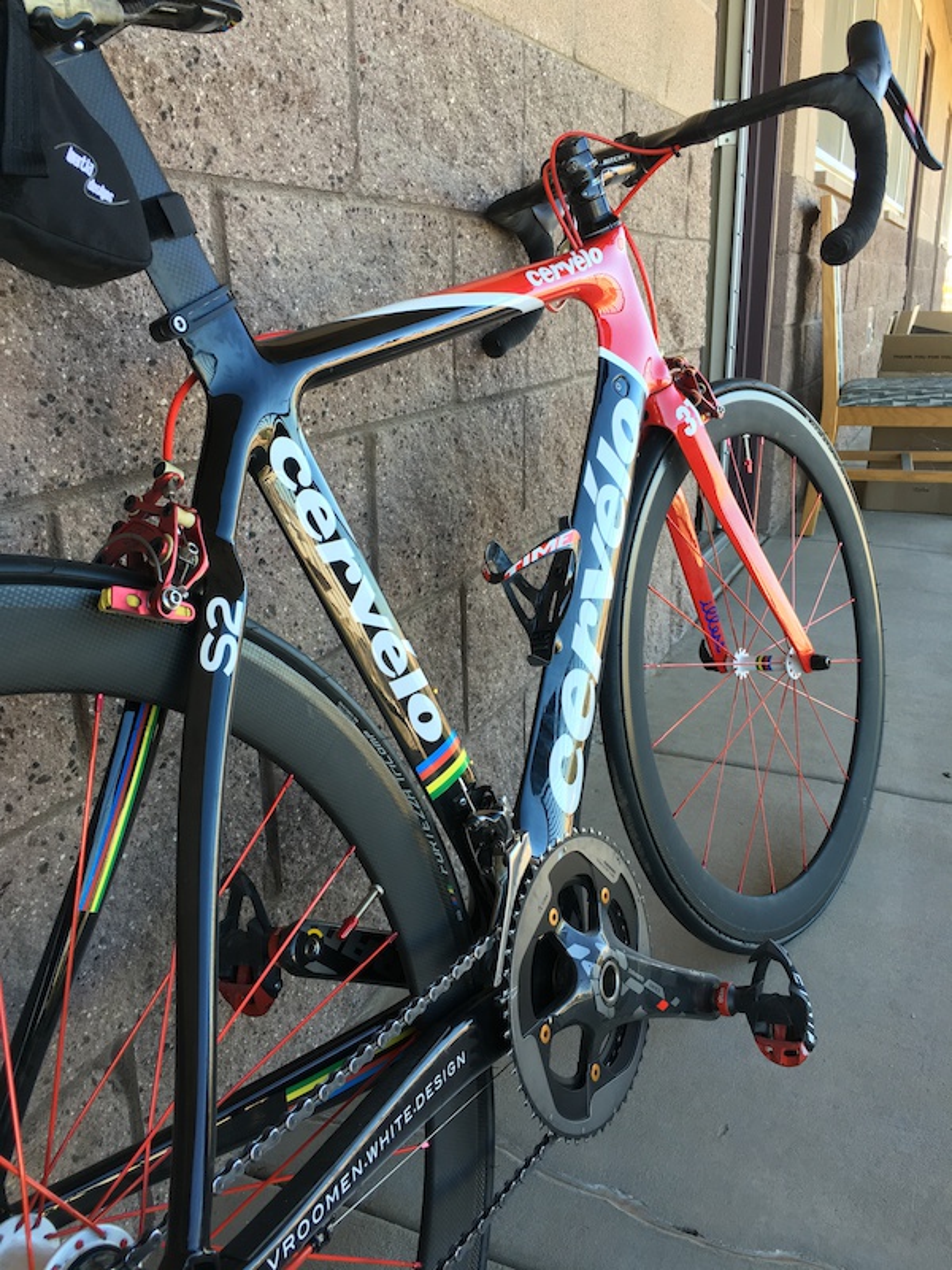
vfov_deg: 61.7
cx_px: 476
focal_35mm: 29
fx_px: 1063
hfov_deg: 48.2
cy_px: 635
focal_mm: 4.15
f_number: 2.2
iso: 40
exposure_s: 1/120
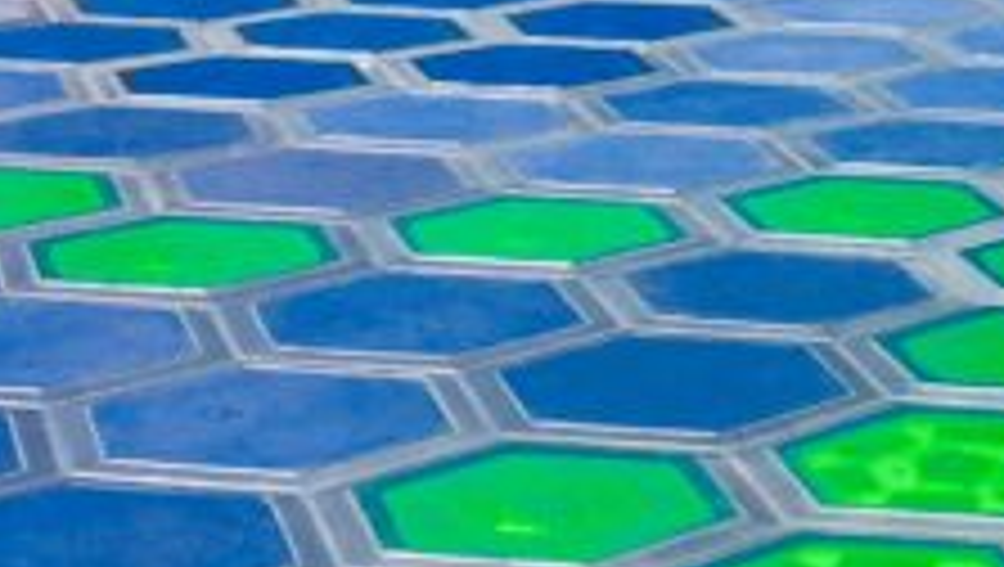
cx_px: 1504
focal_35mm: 145
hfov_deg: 13.9
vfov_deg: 8.1
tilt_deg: -4.5
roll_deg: -1.9
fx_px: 3864
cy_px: -468
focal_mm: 4.15
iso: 25
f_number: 2.2
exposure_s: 1/1709
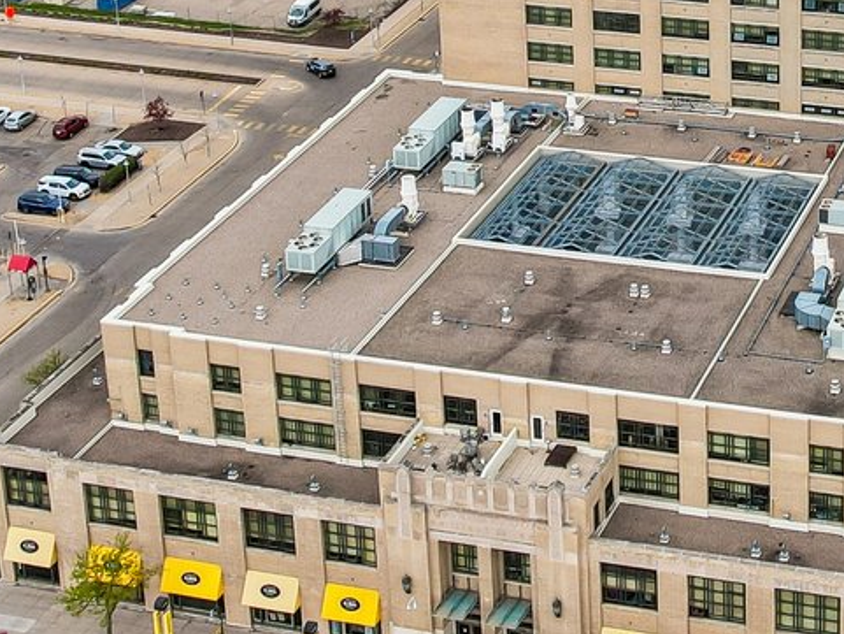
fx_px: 2195
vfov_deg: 15.9
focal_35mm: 90
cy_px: -68
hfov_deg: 21.2
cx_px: 795
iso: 130
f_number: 2.8
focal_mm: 8.4
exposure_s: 1/1000
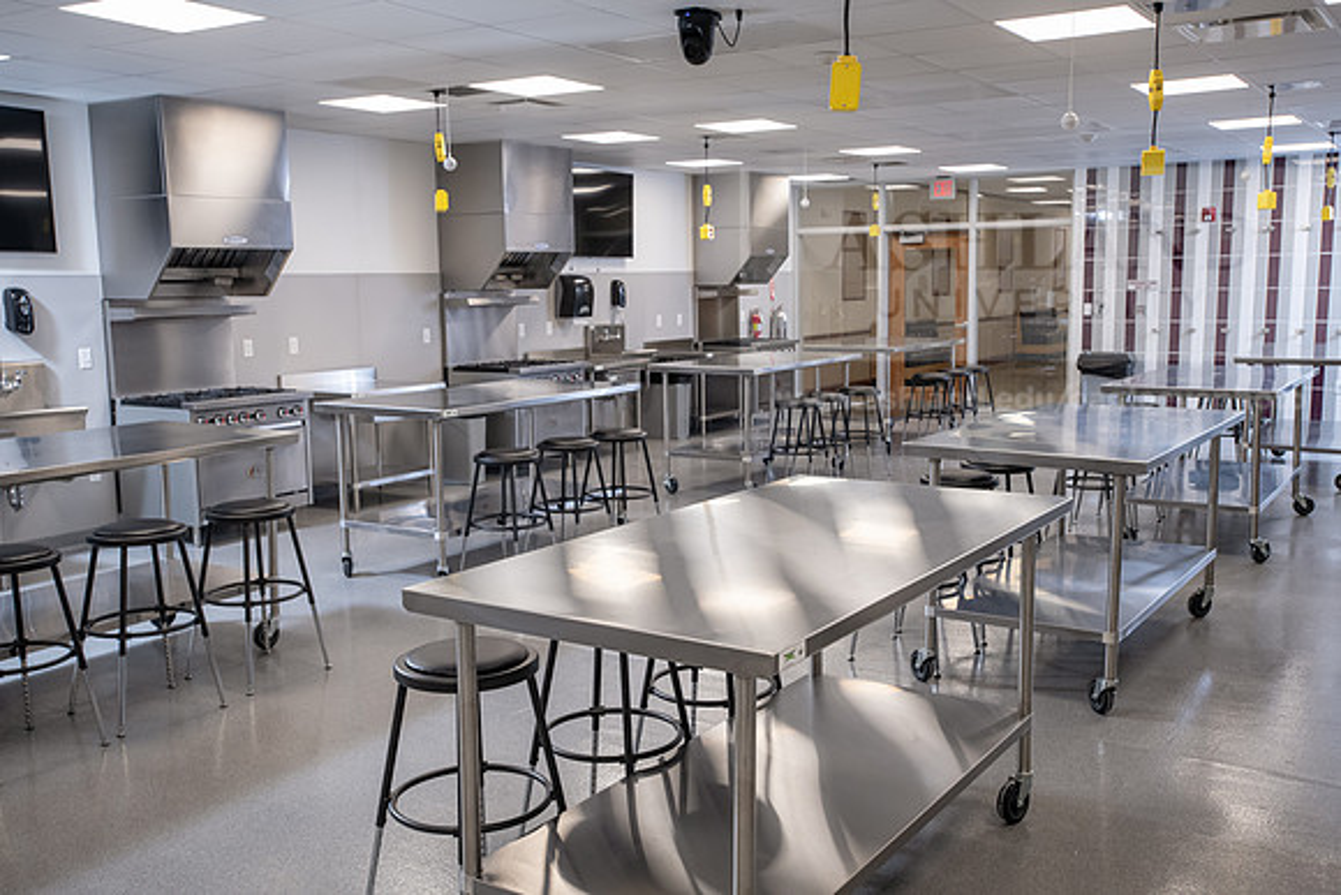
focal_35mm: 35
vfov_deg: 37.9
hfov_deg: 54.4
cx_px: 670
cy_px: 448
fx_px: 1304
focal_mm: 35
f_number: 5.6
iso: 1250
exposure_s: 1/160
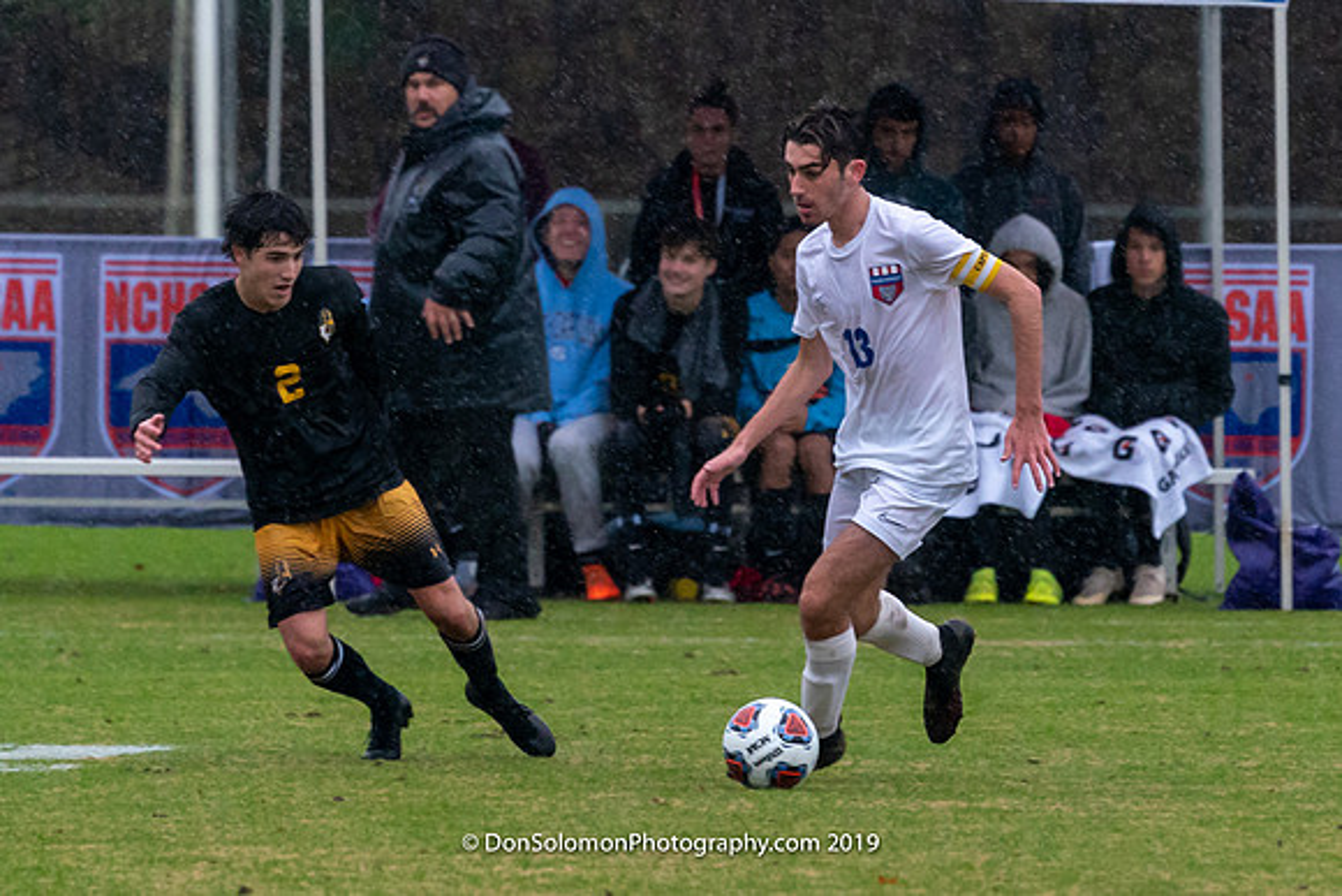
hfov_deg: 2.9
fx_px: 26083
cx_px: 856
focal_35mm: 700
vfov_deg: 2.0
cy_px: 353
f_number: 5.6
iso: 3200
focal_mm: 315
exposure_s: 1/1000
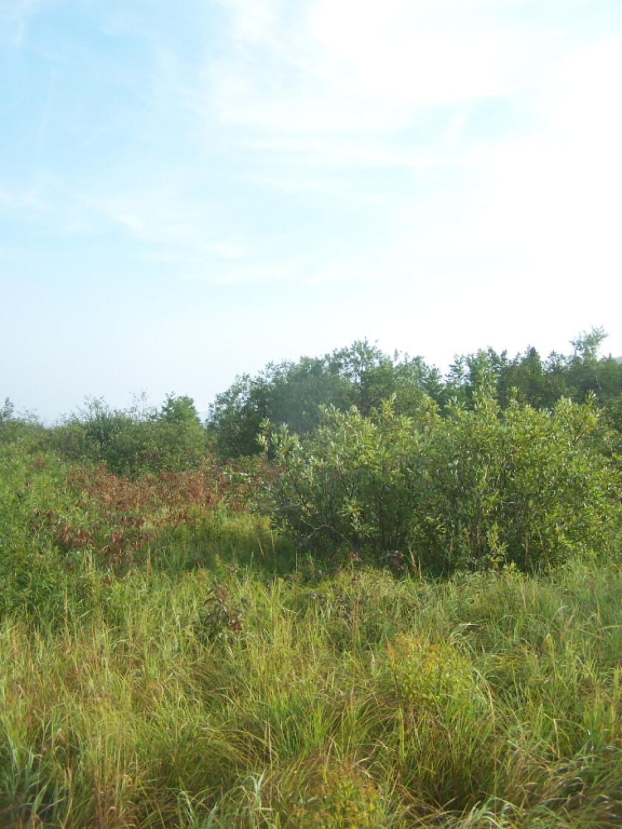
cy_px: 414
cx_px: 311
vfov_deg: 49.0
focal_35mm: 38
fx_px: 910
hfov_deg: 37.7
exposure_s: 1/320
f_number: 2.8
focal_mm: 6.3
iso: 80
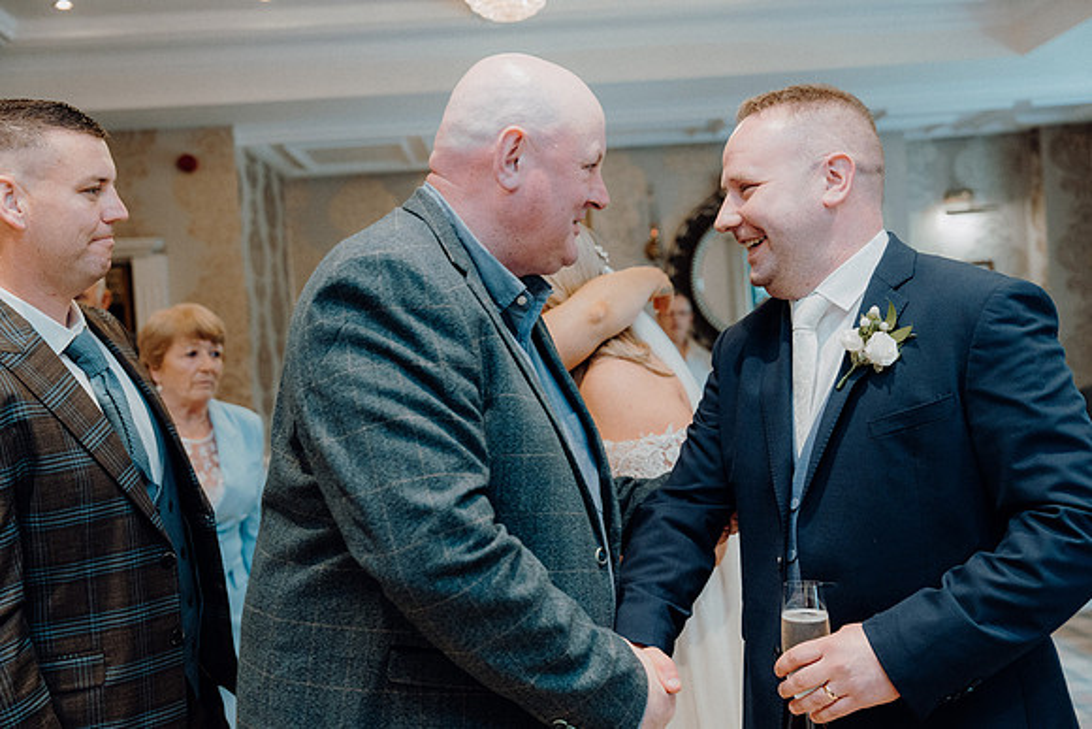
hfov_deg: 47.4
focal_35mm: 41
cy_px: 364
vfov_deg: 32.6
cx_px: 546
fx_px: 1244
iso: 2500
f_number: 3.5
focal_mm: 41
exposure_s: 1/160
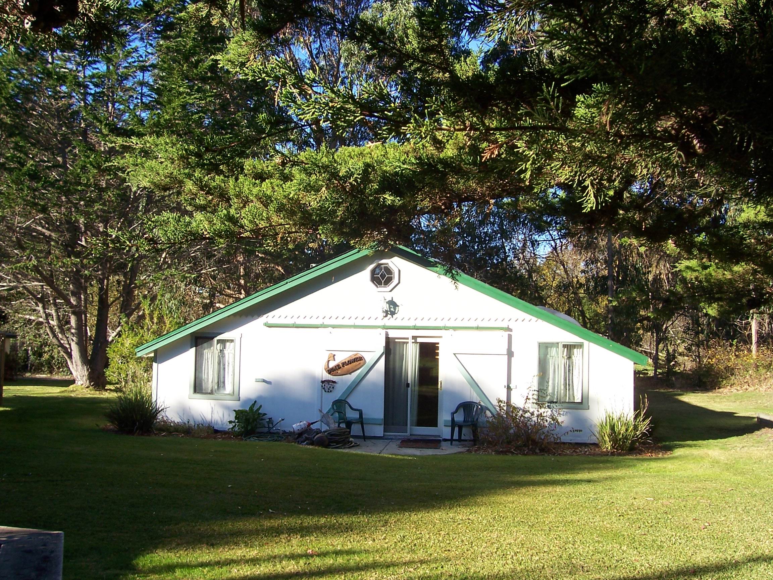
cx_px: 386
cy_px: 290
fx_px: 759
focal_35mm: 34
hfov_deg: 54.0
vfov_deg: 41.8
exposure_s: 1/180
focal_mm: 5.6
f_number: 5.6
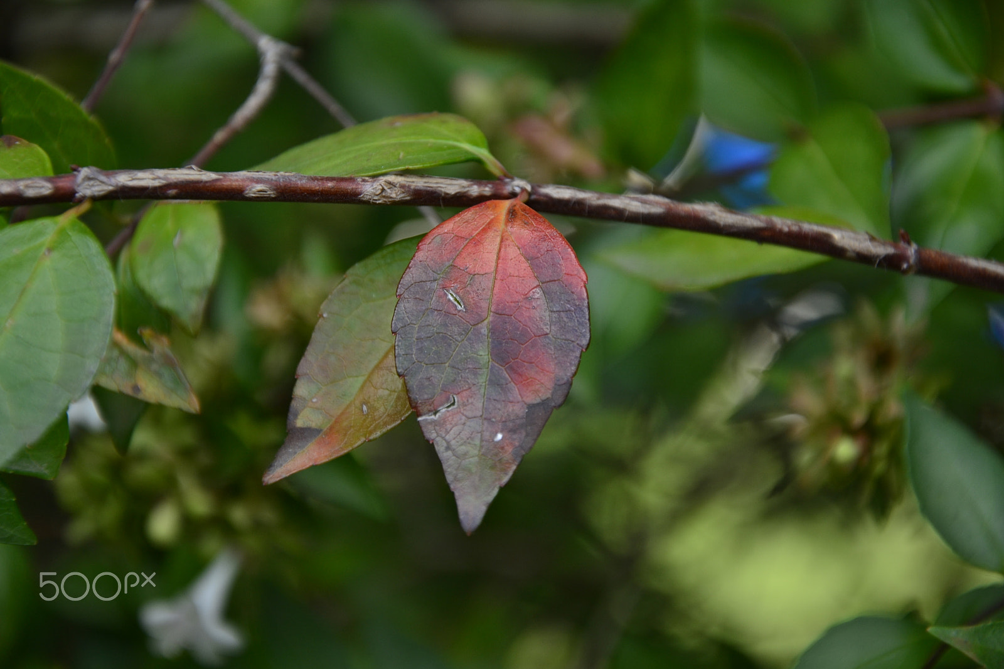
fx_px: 4391
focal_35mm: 158
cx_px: 502
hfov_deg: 13.0
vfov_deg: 8.7
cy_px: 334
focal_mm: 105
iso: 100
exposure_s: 1/80
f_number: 5.6
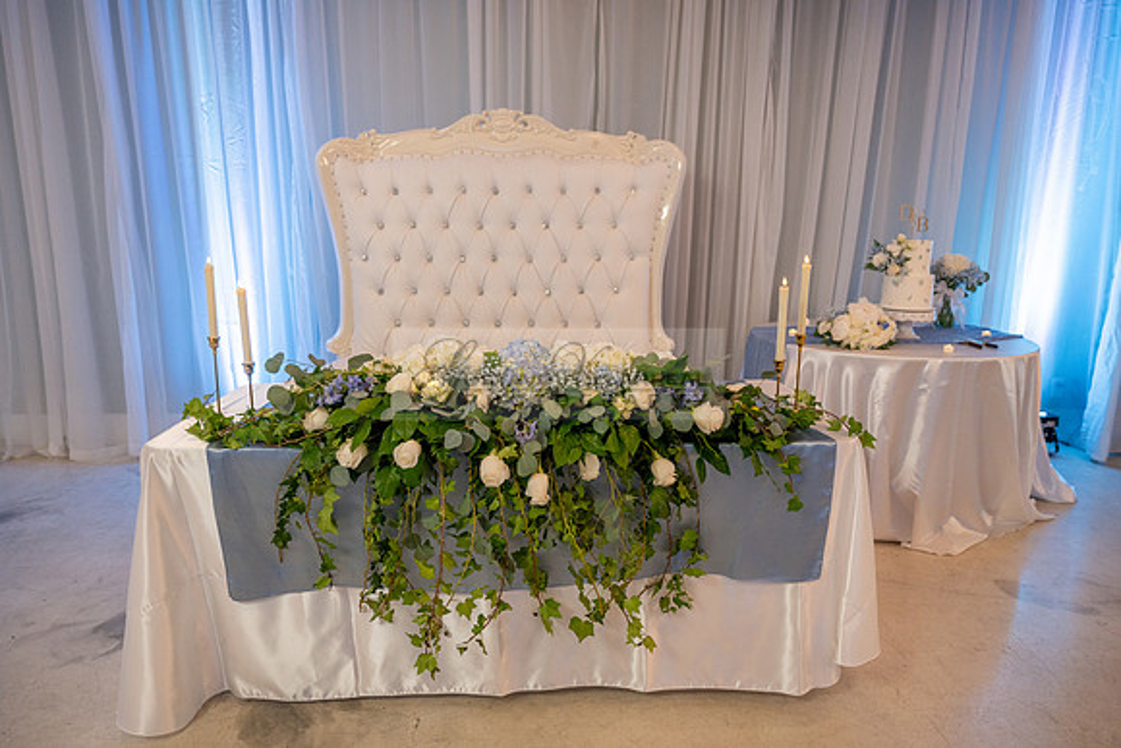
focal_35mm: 26
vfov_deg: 49.6
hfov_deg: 69.4
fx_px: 810
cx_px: 560
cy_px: 374
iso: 640
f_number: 2.8
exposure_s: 1/160
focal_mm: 26
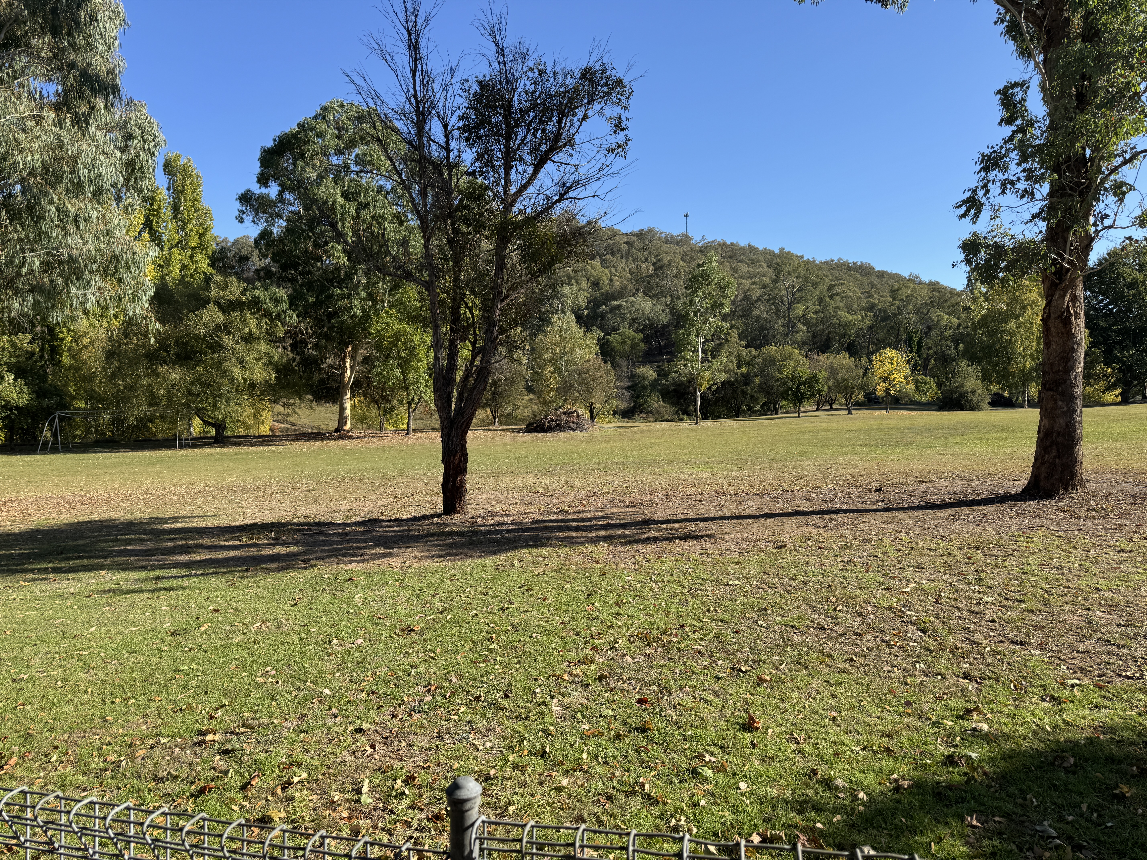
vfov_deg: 56.8
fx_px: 795
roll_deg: -0.2
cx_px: 574
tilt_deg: -1.2
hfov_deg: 71.6
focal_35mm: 24
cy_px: 430
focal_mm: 6.76
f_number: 1.78
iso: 80
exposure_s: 1/2604
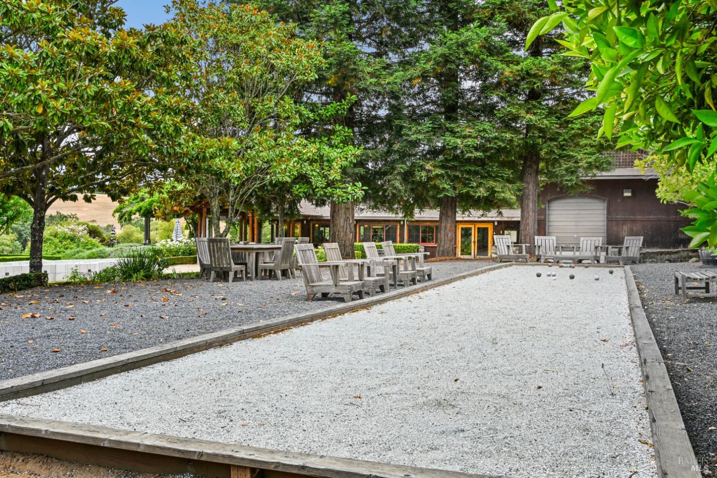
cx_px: 358
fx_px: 677
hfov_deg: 55.8
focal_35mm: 34
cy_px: 239
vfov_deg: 38.9
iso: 1600
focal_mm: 34
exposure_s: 1/640
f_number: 13
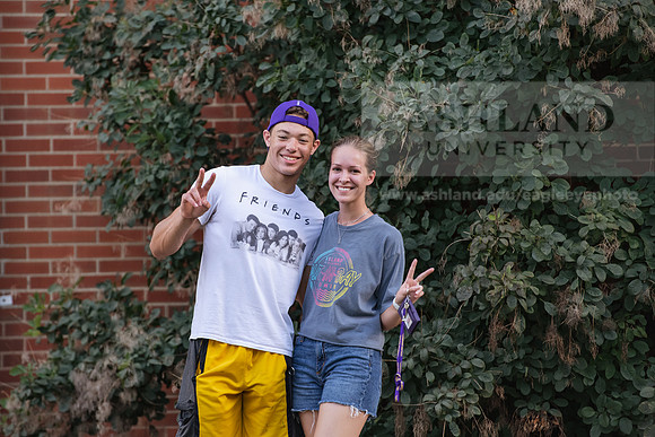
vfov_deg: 6.2
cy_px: 217
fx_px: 4019
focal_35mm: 221
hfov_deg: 9.3
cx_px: 306
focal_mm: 200
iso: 1000
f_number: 3.5
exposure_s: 1/400
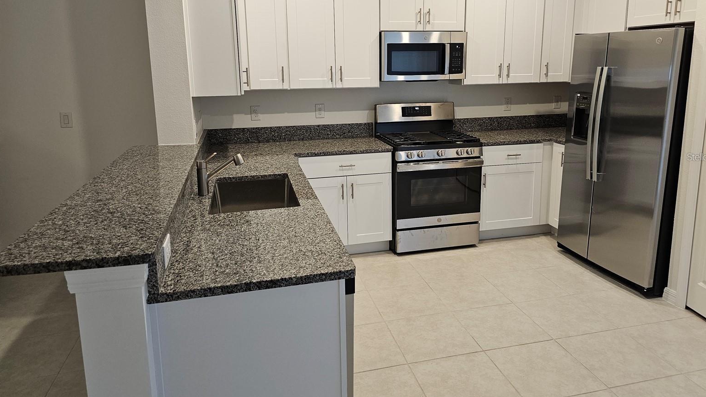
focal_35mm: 26
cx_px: 364
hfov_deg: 71.9
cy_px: 157
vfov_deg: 44.1
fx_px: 487
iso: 250
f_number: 1.7
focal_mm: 6.3
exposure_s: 1/120
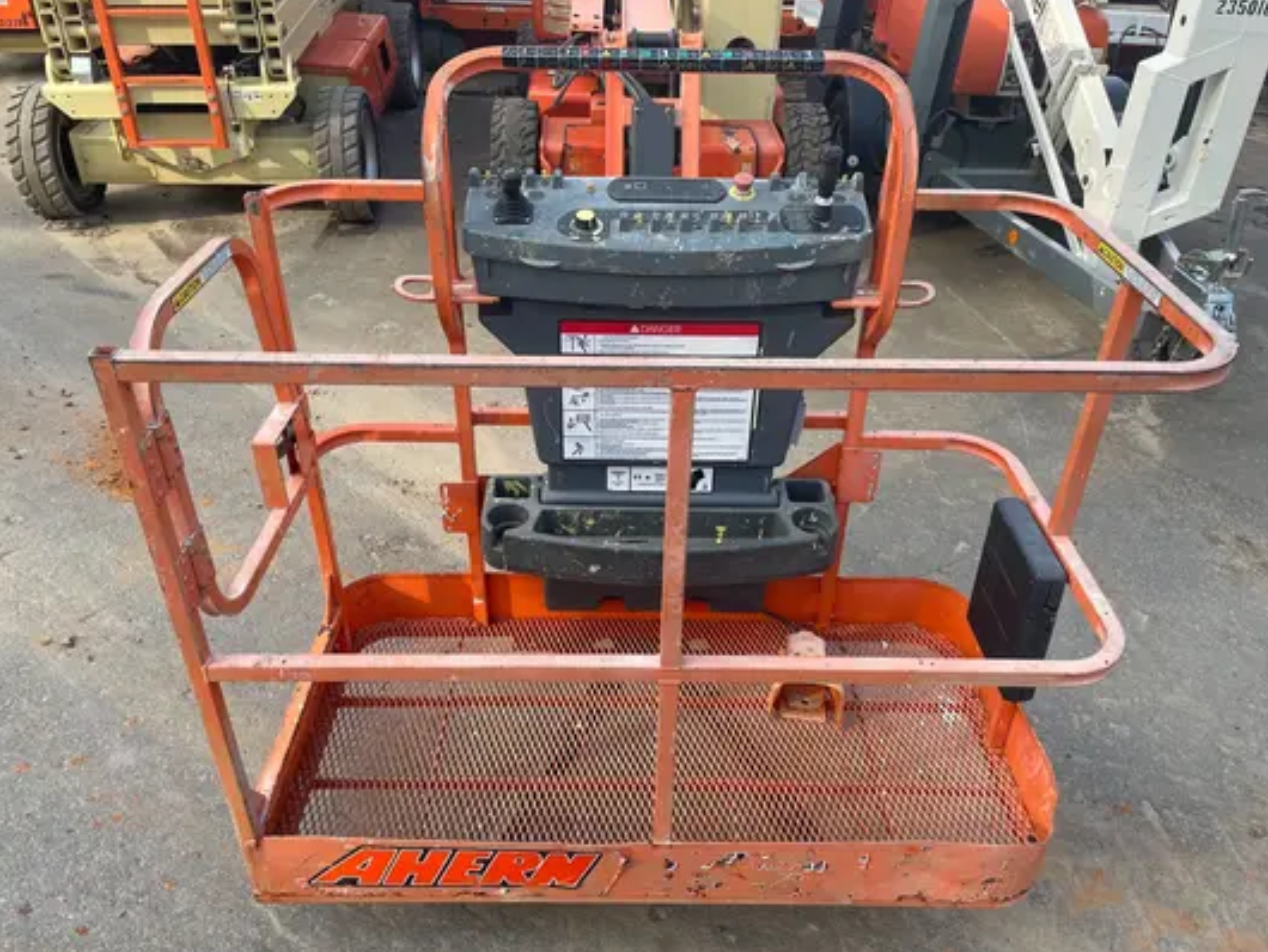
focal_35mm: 27
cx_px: 632
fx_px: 989
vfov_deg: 51.4
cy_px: 484
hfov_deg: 65.3
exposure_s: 1/367
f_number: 1.6
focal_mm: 4.2
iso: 32
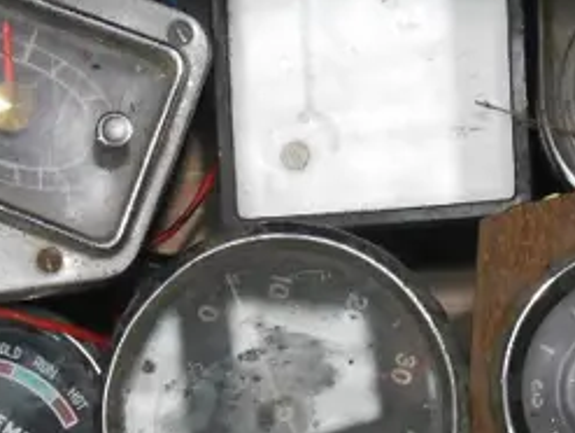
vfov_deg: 6.1
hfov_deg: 8.2
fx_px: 3992
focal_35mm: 240
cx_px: -28
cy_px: 734
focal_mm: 29
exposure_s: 1/60
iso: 3200
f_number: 5.5
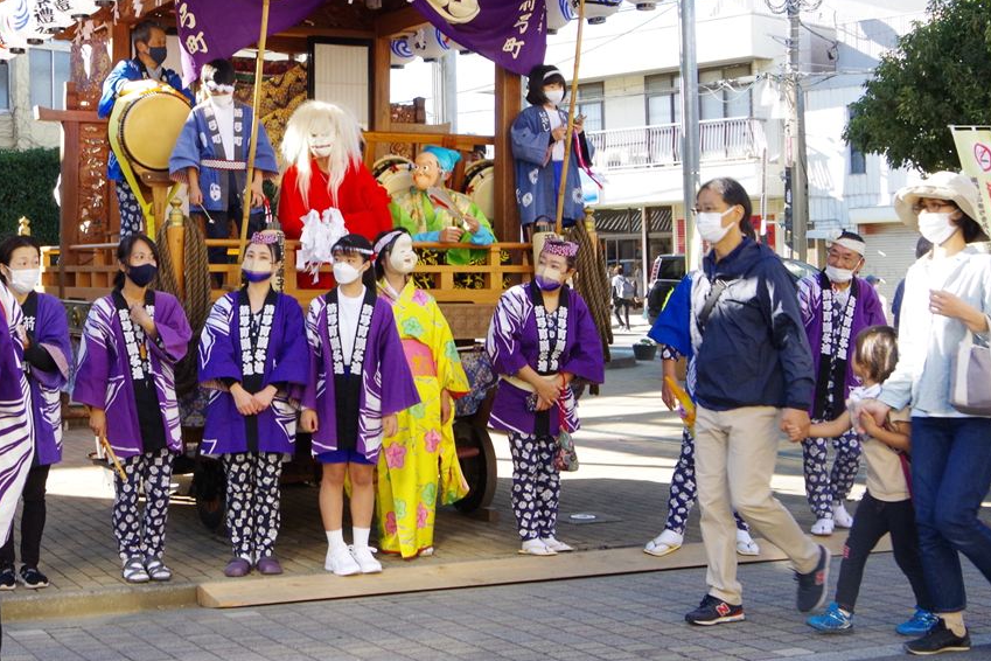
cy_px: 213
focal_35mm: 57
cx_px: 307
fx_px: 1569
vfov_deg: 23.7
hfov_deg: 34.6
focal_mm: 24
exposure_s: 1/125
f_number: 11
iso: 800
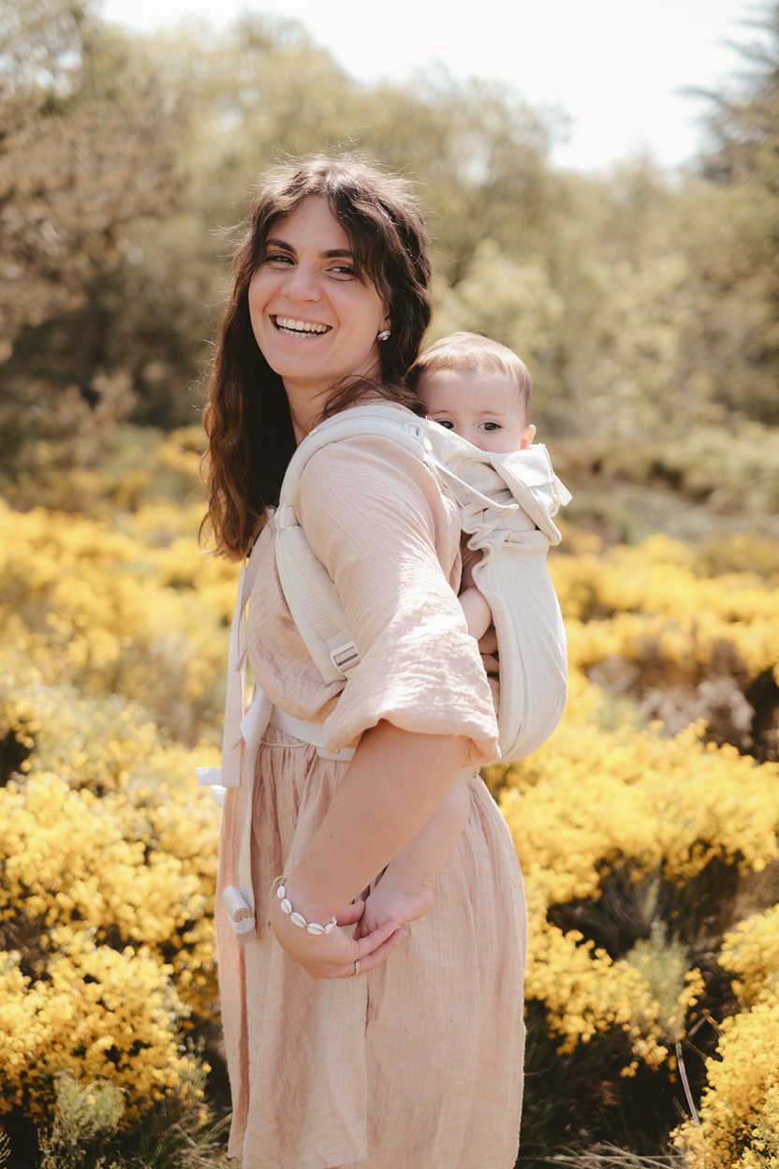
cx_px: 390
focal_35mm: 53
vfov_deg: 37.5
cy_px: 584
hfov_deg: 25.5
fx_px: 1720
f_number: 2
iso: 160
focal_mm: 35
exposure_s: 1/2500
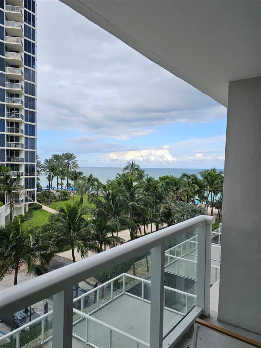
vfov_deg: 73.9
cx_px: 130
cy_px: 174
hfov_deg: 58.9
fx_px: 231
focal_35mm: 23
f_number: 1.7
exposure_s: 1/476
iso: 10
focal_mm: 6.3
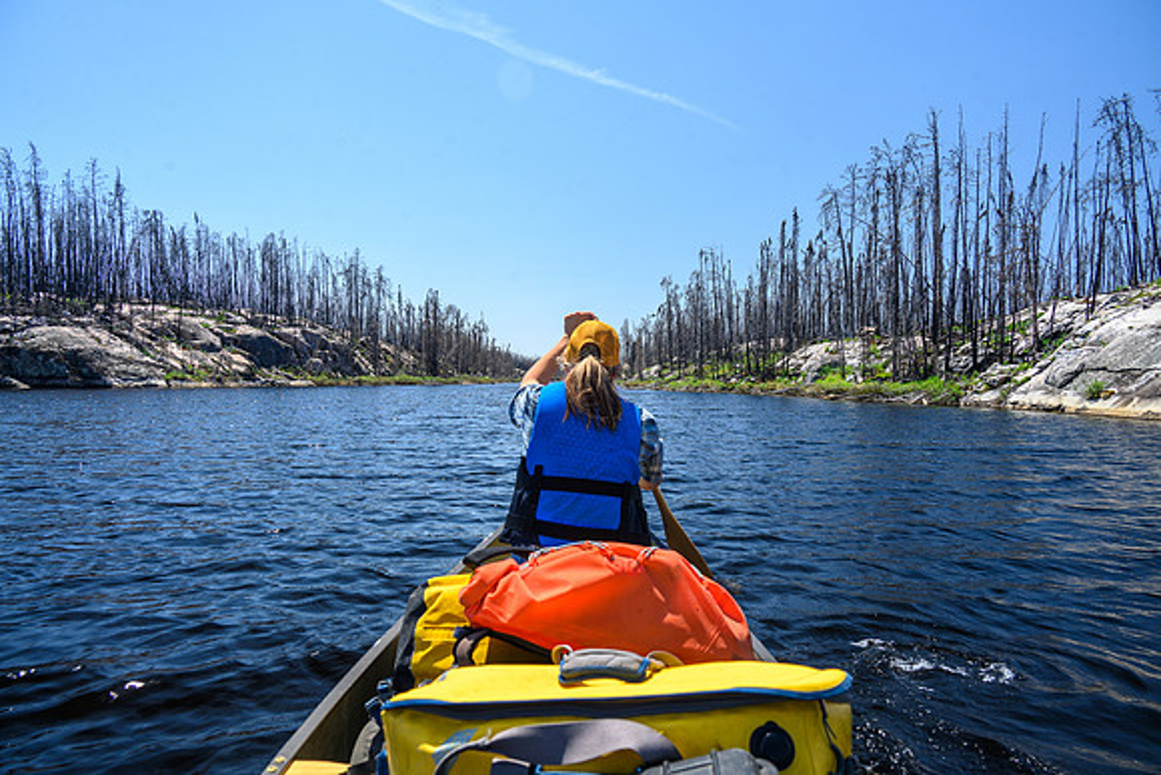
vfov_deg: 53.2
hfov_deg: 73.7
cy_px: 388
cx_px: 580
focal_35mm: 24
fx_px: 774
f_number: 8
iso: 100
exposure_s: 1/100
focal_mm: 24
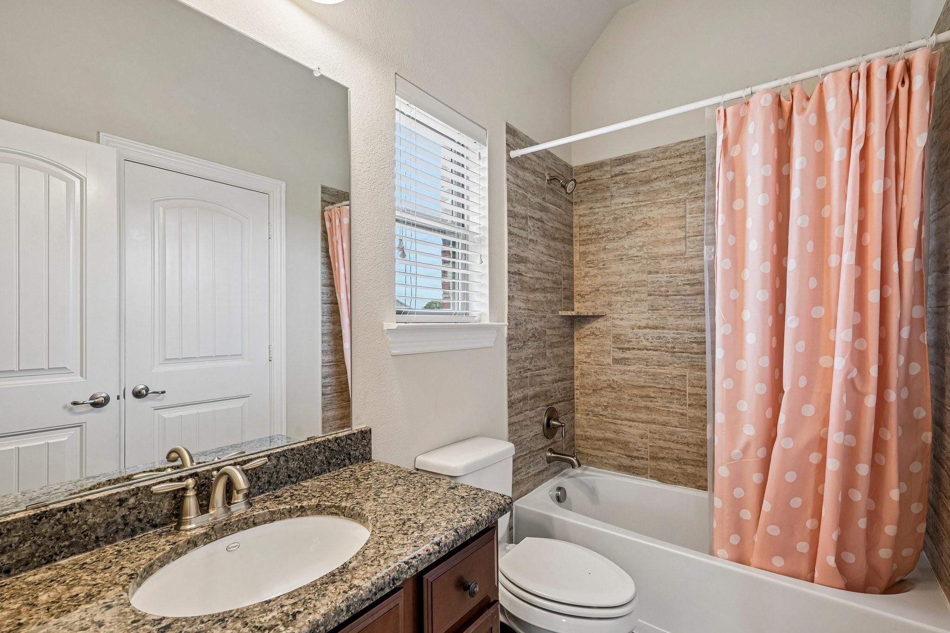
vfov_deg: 73.7
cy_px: 316
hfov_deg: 96.7
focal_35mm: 16
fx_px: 422
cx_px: 475
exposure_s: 1/40
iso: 400
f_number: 8
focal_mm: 16
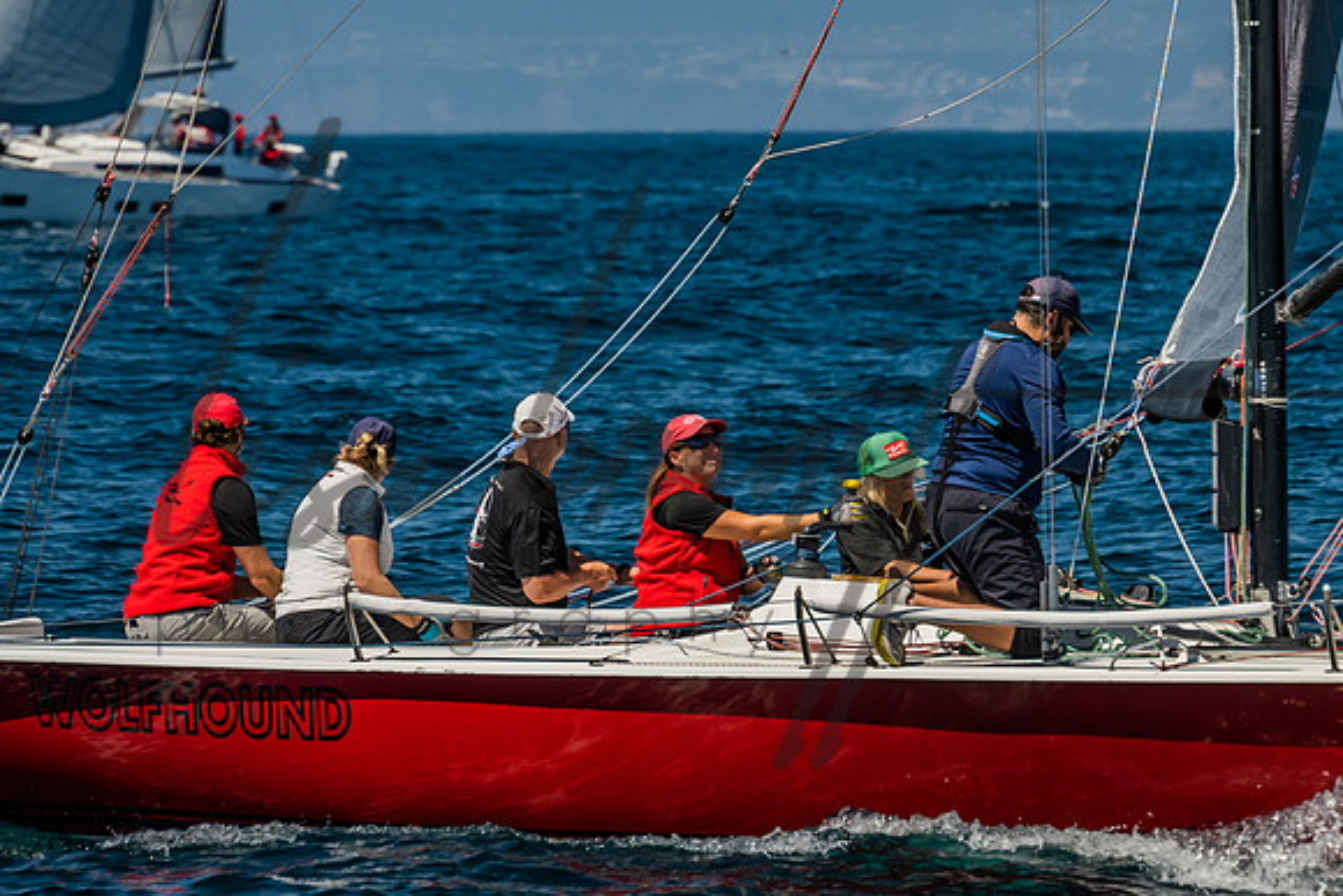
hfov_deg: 5.6
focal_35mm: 369
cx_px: 889
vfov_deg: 3.7
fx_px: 13760
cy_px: 541
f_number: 6.3
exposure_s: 1/500
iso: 160
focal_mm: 200
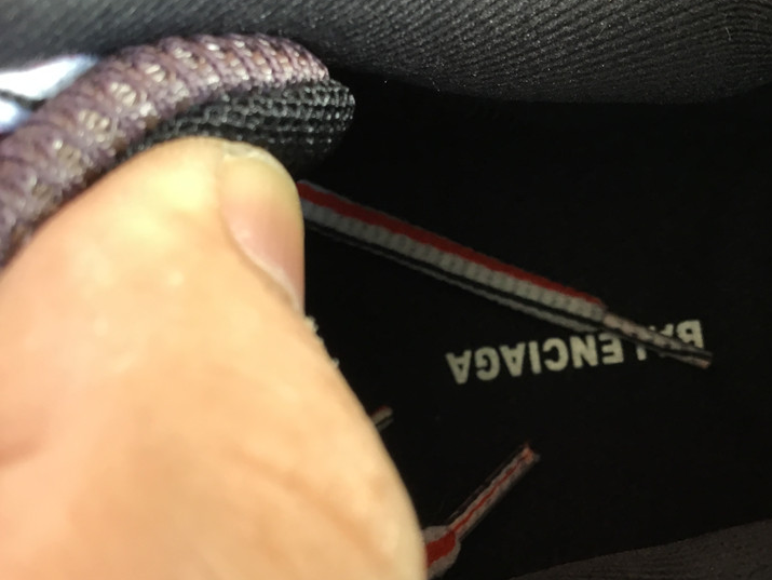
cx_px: 460
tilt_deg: -74.3
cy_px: 263
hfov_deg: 47.6
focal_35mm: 39
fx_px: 870
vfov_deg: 36.8
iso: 32
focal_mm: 3.3
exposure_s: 1/33
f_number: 2.4
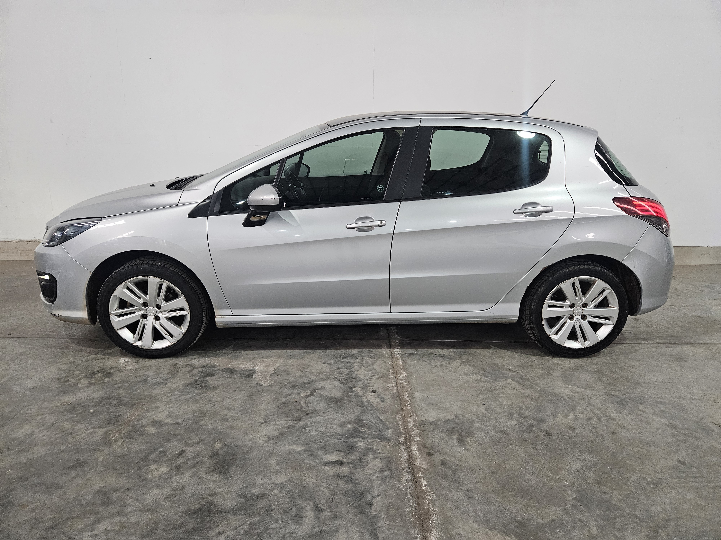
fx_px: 479
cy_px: 270
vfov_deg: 58.9
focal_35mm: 23
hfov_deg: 73.9
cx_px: 360
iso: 400
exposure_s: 1/100
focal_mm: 5.4
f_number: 1.8
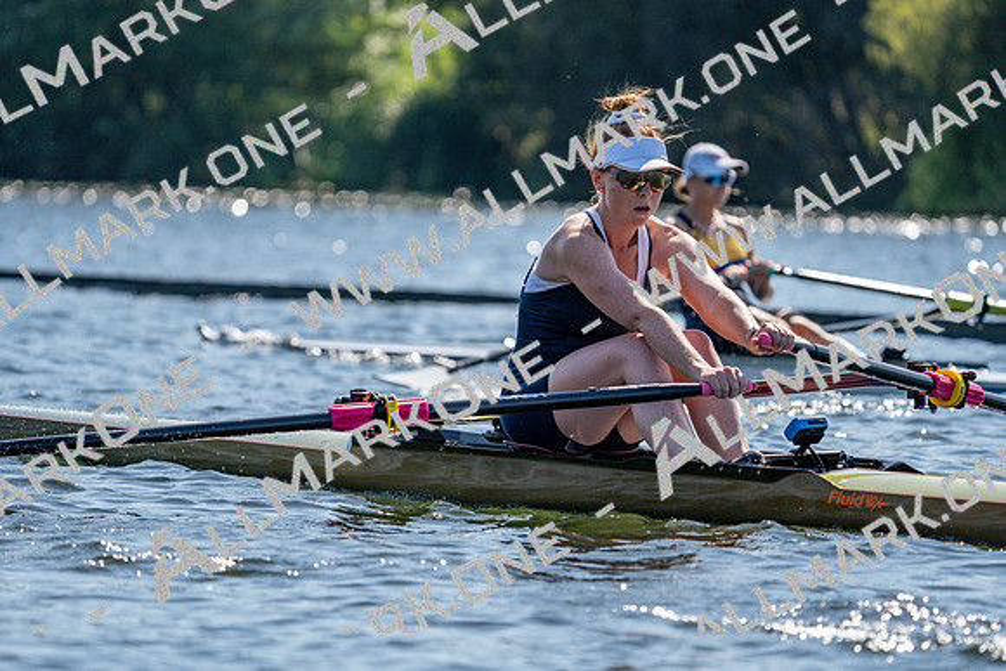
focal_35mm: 300
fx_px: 8385
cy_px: 336
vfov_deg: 4.6
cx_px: 503
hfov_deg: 6.9
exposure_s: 1/1600
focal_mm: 300
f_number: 5.6
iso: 200
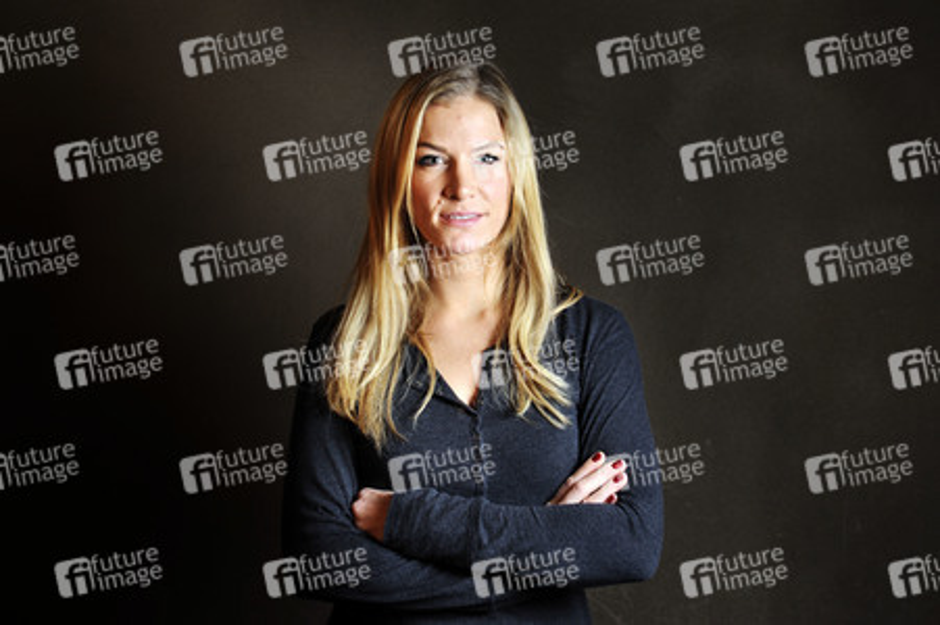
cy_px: 312
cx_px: 470
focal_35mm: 70
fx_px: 1826
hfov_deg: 28.9
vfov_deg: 19.4
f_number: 4.5
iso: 800
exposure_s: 1/50
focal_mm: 70
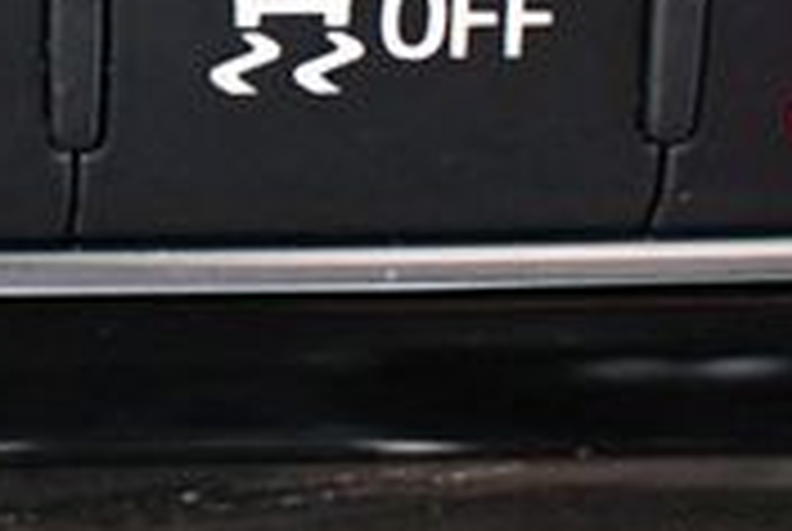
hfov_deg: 11.8
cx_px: -351
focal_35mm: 167
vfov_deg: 8.2
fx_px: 3680
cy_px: -4
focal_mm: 23
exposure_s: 1/60
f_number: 3.8
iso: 9000
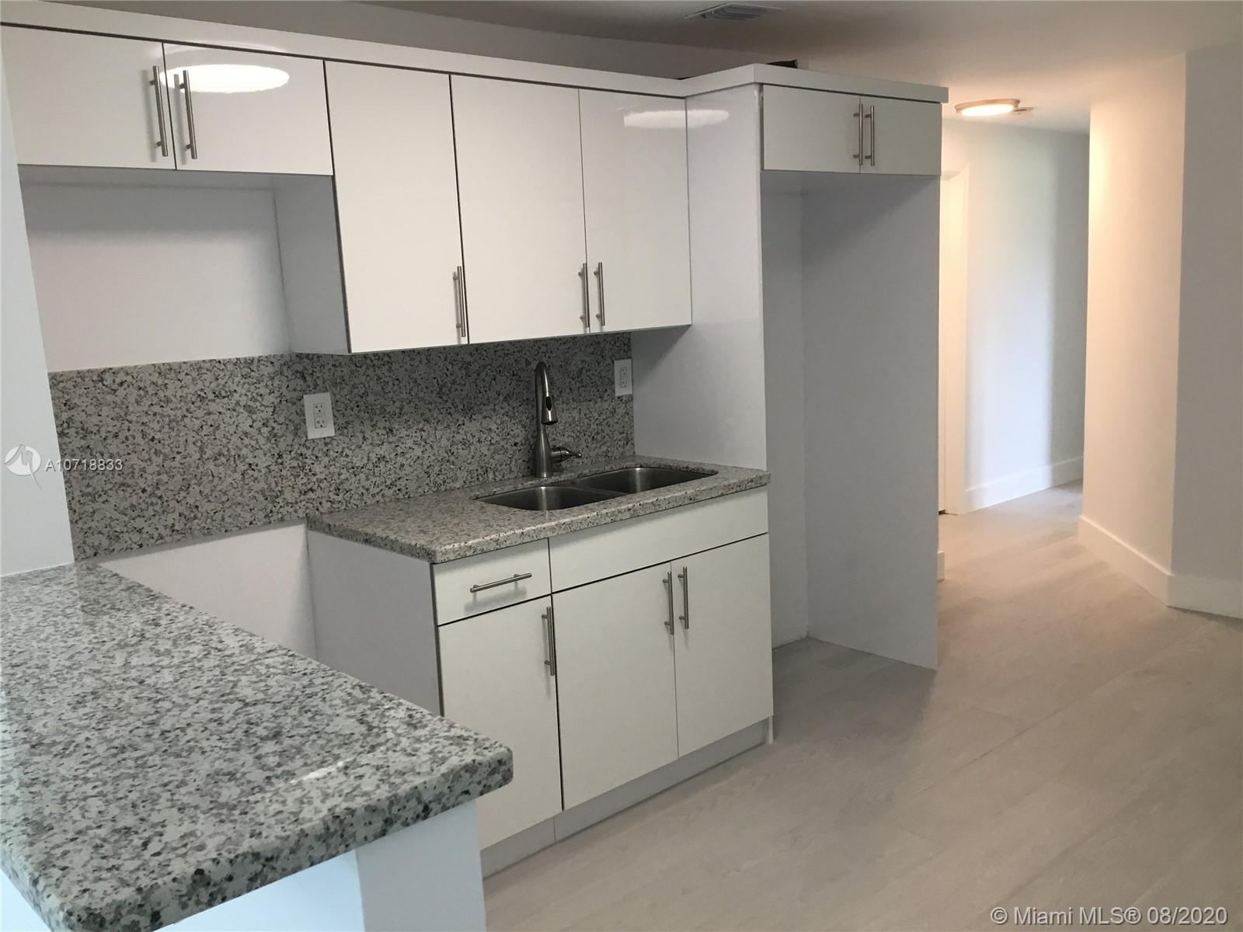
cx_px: 622
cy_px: 466
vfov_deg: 45.4
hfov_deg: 58.4
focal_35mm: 31
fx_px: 1113
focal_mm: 3.3
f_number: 2.4
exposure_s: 1/30
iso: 50
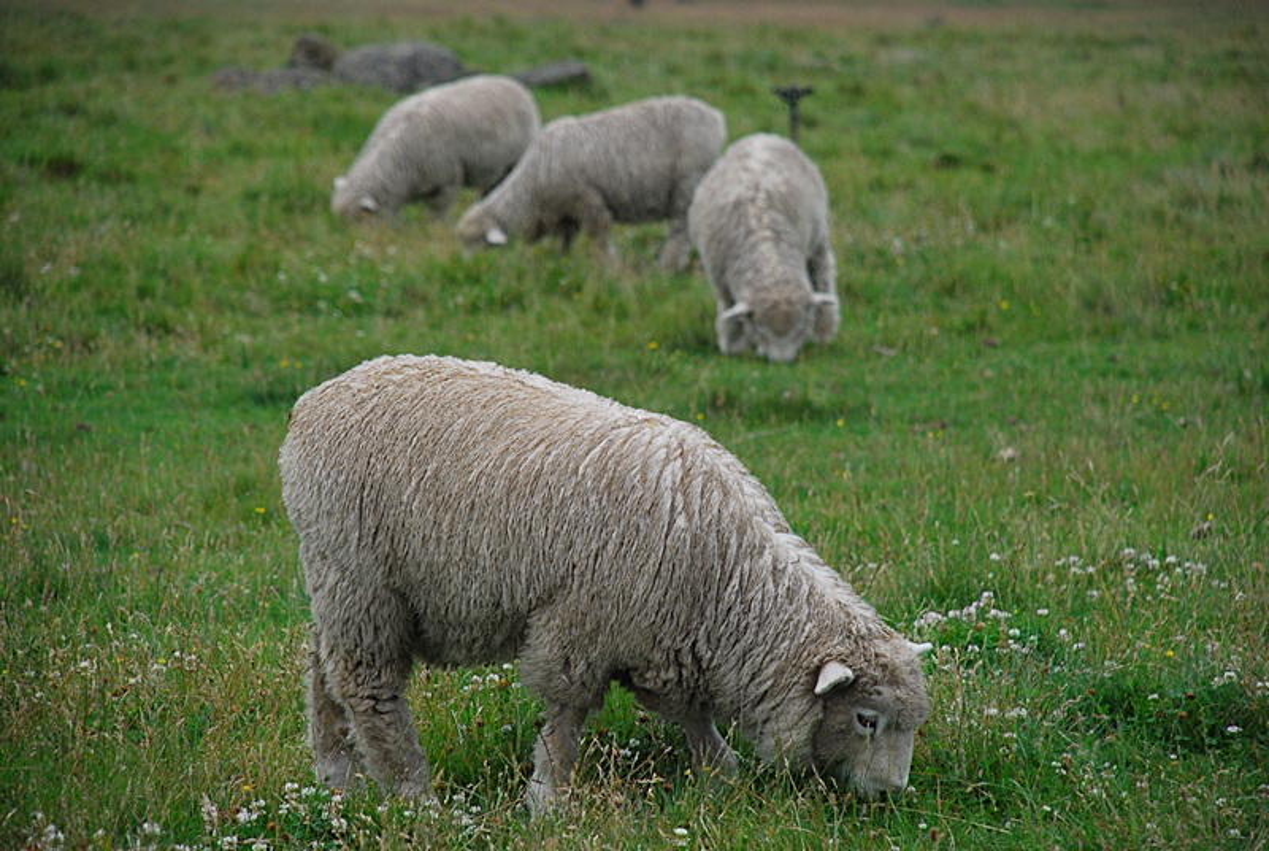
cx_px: 634
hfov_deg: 10.1
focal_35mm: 202
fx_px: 7149
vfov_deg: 6.8
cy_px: 426
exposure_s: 1/800
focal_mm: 135
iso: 400
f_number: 6.3
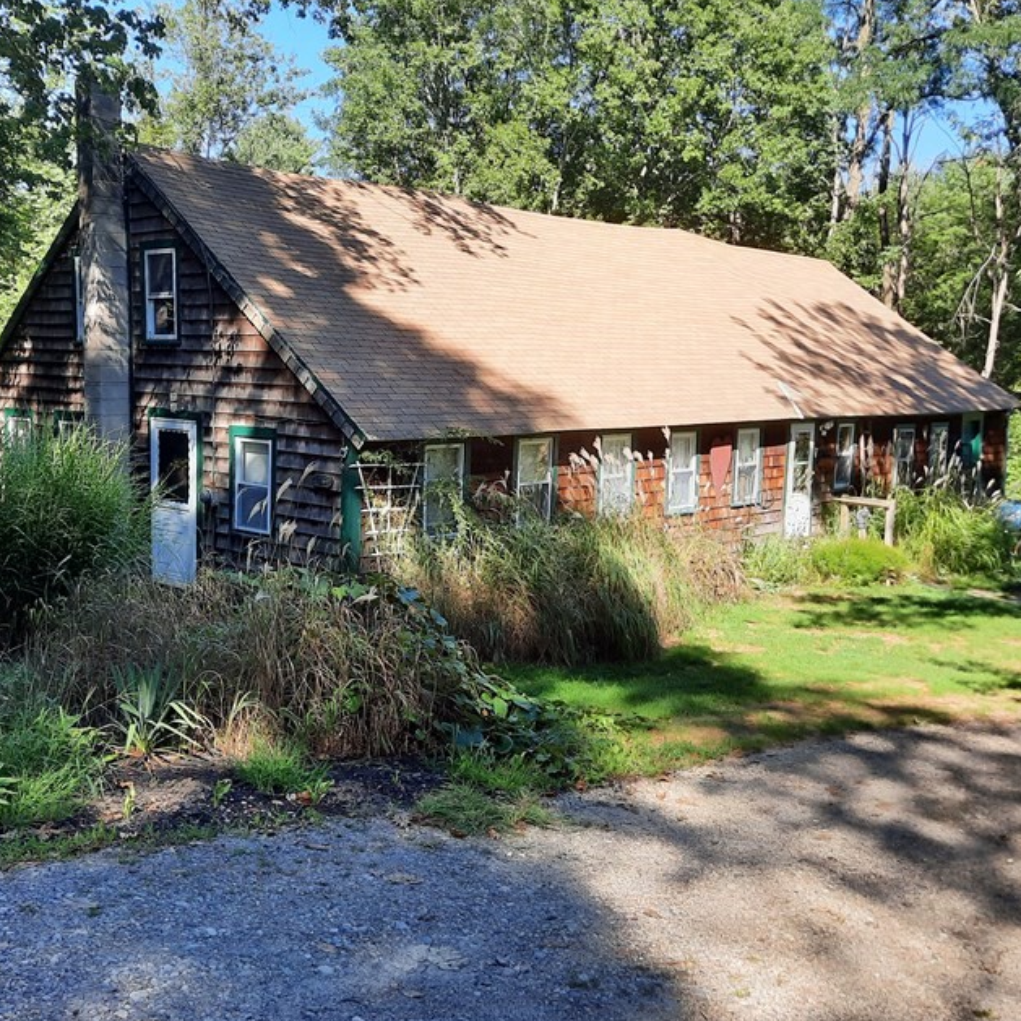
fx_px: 1201
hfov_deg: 45.9
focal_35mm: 36
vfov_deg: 46.0
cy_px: 506
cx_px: 430
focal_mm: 4.6
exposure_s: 1/246
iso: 32
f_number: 2
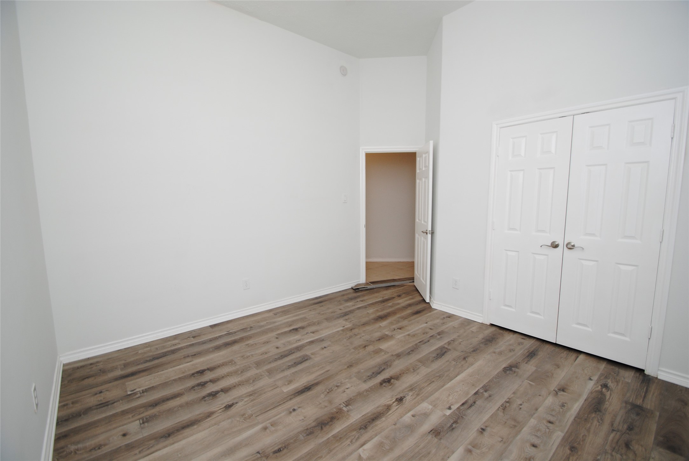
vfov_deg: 77.5
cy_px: 230
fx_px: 287
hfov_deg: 100.3
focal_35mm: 15
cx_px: 344
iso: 200
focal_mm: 10
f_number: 4
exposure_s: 1/60
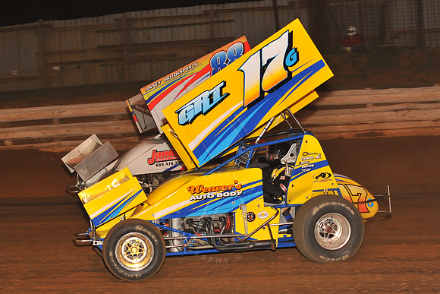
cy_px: 147
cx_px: 220
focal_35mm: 80
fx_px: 978
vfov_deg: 17.1
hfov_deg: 25.4
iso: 800
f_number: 6.3
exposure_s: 1/320
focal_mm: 80
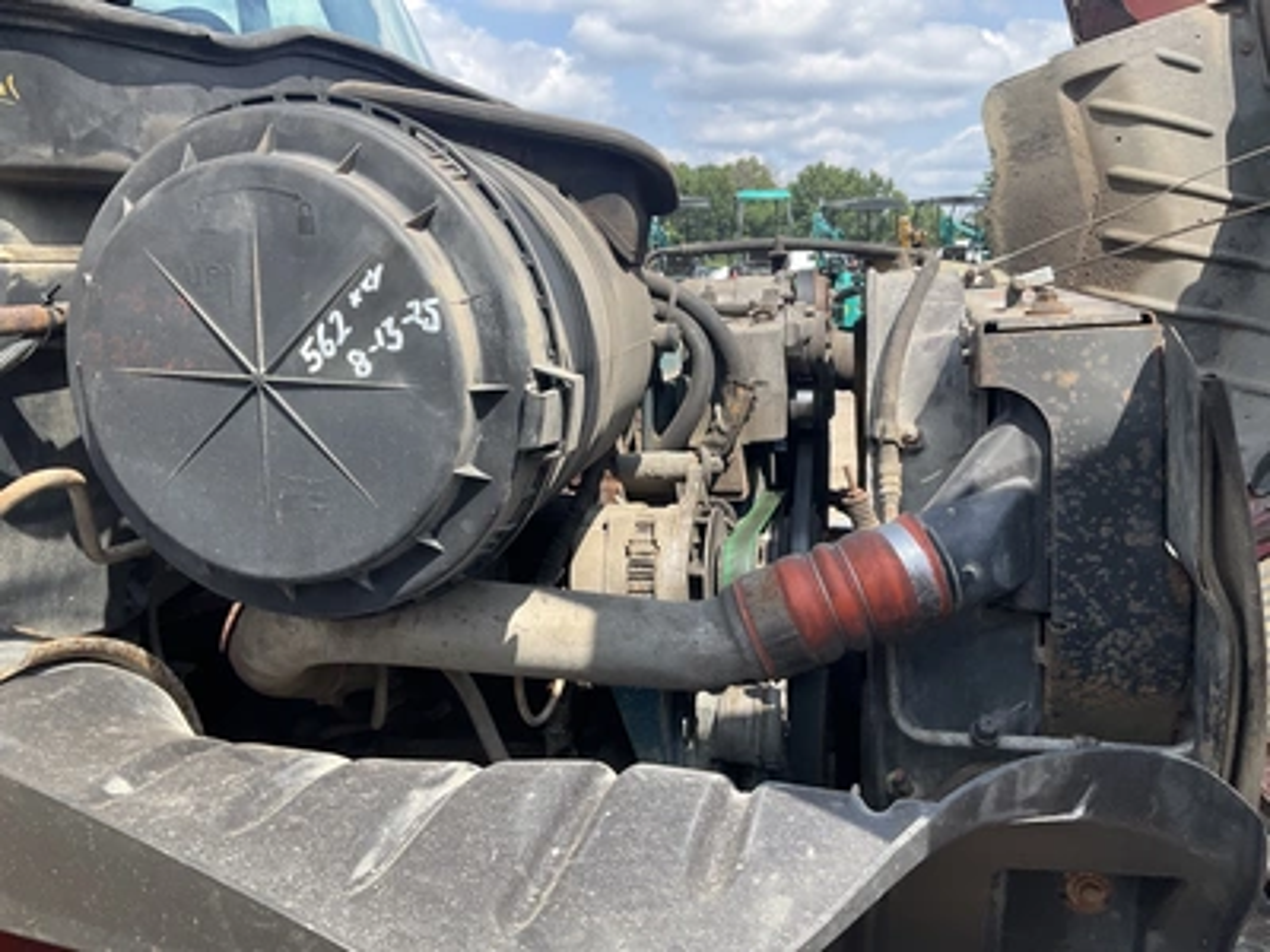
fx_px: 1064
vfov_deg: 48.2
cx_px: 635
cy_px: 476
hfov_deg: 61.7
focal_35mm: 29
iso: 25
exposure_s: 1/700
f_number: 1.8
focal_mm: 3
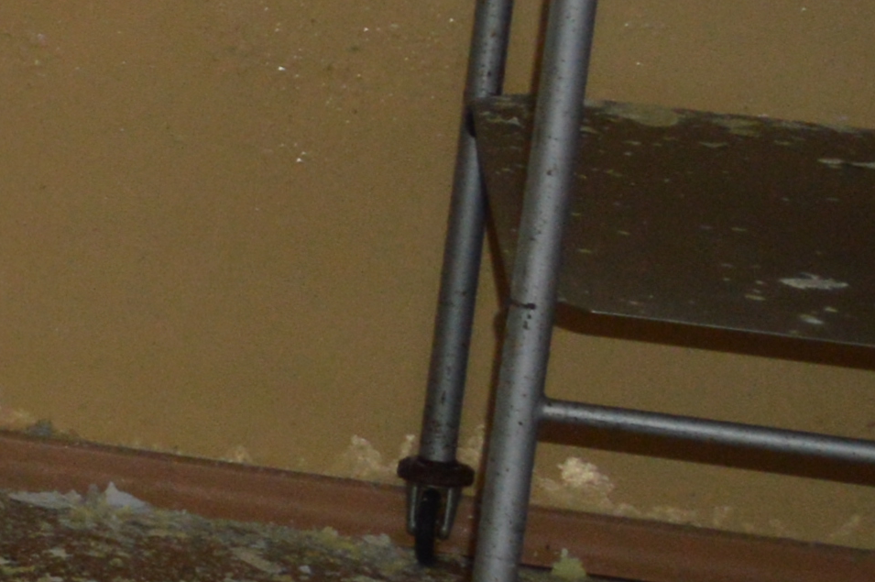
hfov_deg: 9.6
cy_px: -54
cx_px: -1687
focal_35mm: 170
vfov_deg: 8.0
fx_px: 4128
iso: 450
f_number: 3.5
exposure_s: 1/60
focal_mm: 18
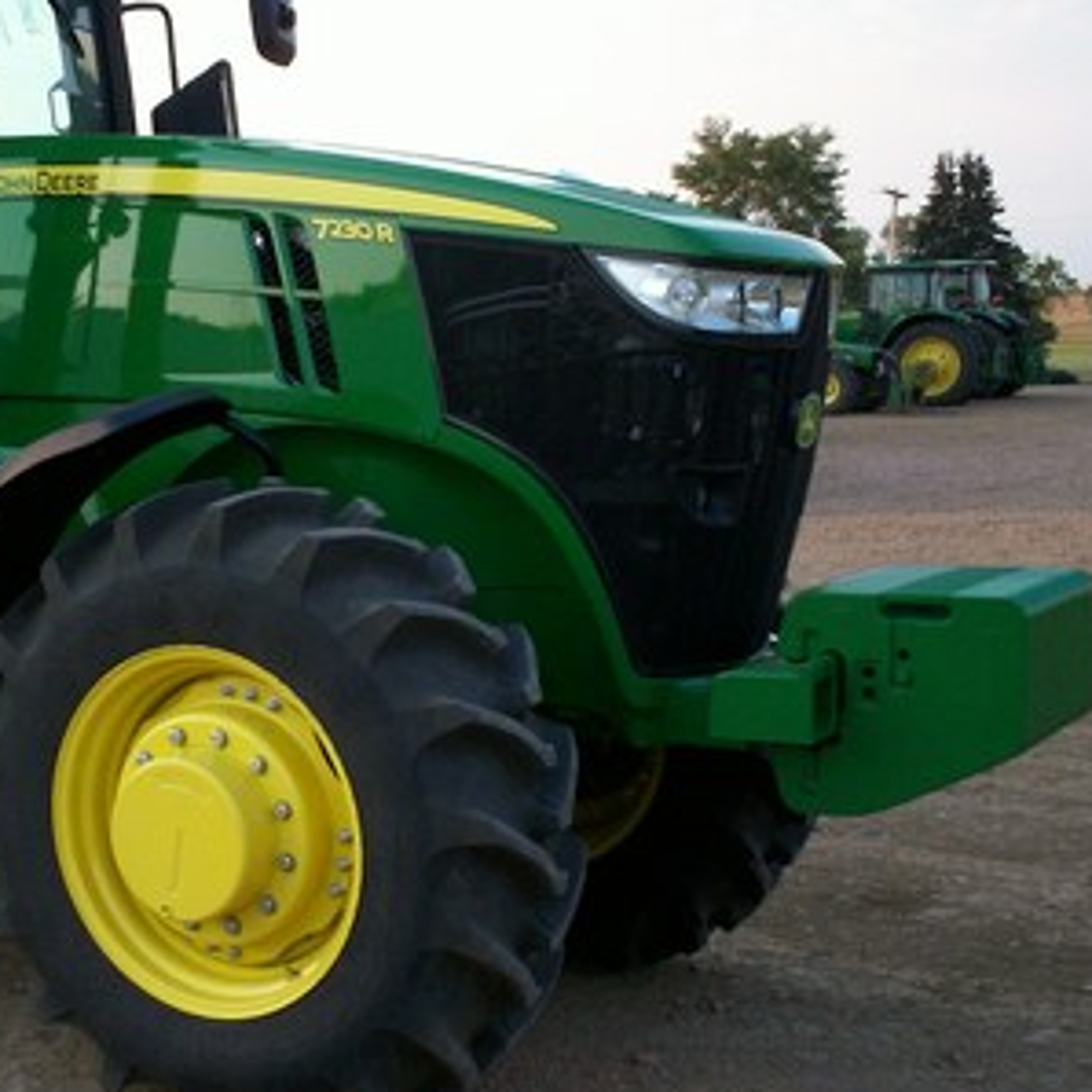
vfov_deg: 29.6
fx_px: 2070
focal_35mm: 58
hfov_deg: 28.8
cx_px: 183
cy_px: 546
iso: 100
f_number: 4.5
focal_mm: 5.9
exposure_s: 1/97.4
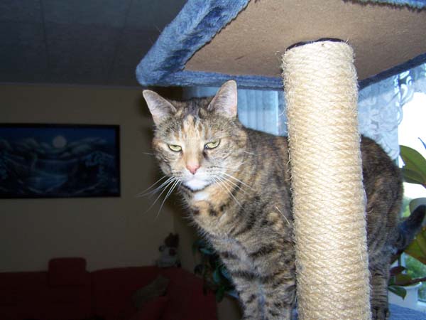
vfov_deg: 37.7
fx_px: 468
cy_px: 160
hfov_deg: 49.0
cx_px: 213
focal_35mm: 38
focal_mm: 6.3
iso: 160
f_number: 2.8
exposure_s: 1/60
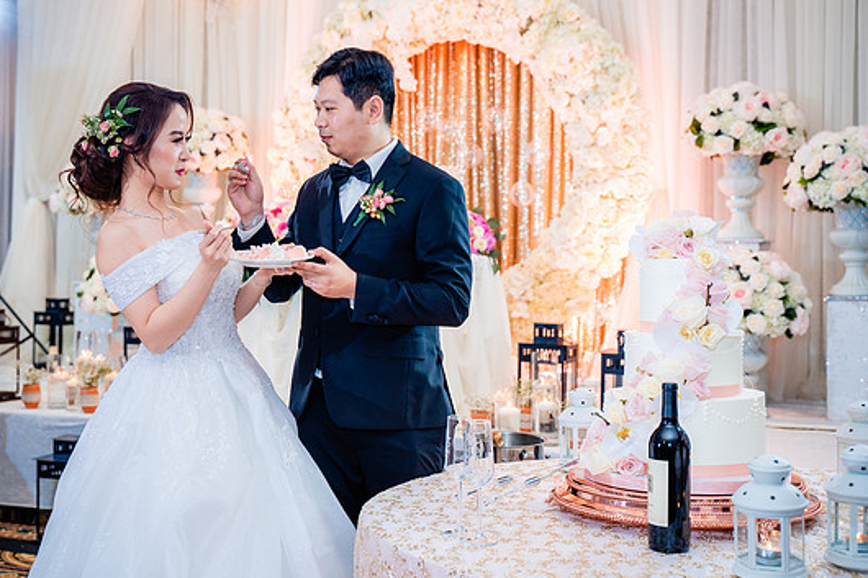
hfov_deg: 38.1
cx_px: 377
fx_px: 1253
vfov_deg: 26.0
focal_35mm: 52
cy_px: 277
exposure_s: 1/160
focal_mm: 44
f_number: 3.5
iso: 800
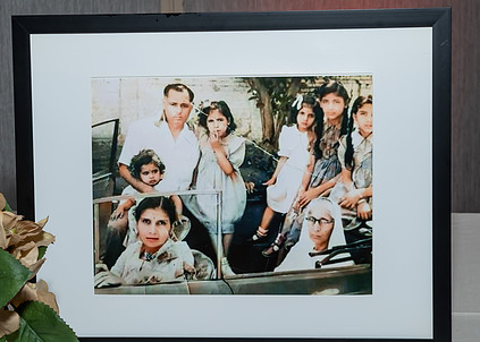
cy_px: 167
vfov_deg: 13.3
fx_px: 1472
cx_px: 190
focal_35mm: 108
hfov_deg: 18.5
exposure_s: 1/250
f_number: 8
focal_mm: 38
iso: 500
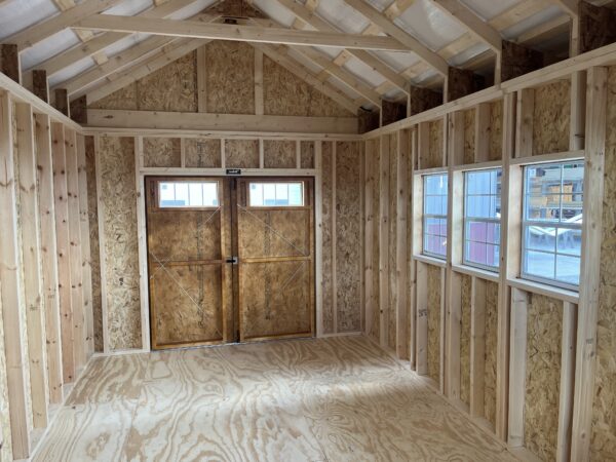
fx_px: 463
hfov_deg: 67.3
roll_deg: -0.1
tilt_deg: -4.7
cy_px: 231
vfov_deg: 53.1
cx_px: 308
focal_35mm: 26
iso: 125
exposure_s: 1/109
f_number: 1.6
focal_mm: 5.1
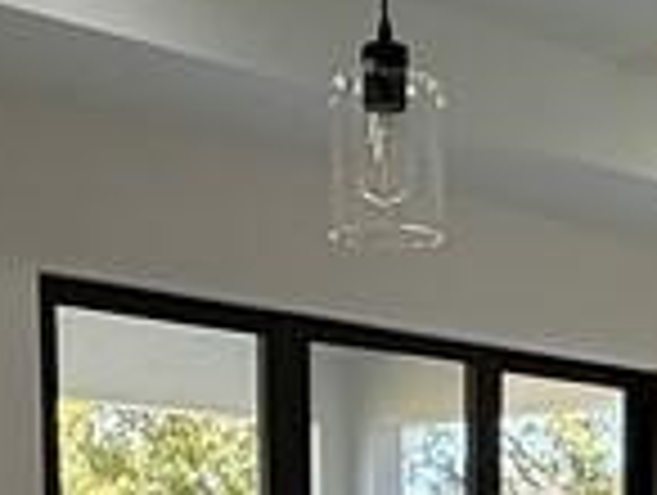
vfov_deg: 13.5
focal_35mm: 98
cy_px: 904
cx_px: 544
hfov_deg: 19.7
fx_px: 1863
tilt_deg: -8.3
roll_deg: -0.3
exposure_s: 1/153
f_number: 2.2
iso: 64
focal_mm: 2.22
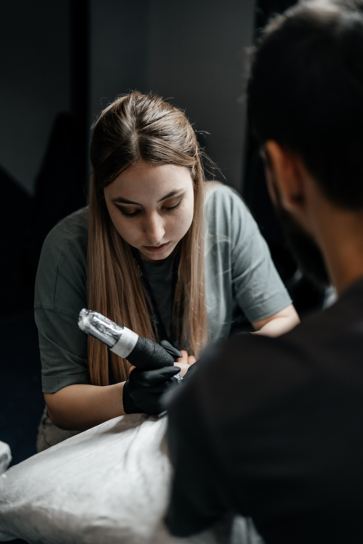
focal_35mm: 45
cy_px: 272
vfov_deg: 43.6
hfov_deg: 29.9
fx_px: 681
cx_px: 182
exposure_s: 1/200
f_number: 1.8
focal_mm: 45
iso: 250
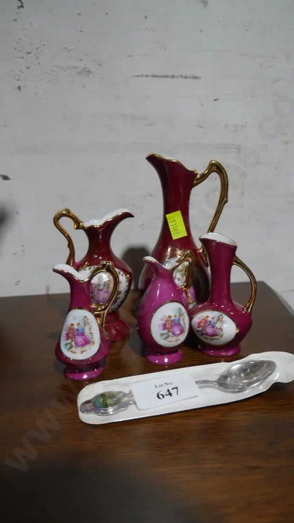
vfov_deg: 59.5
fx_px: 458
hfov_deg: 35.5
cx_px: 170
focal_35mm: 33
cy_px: 259
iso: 200
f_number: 3.6
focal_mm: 15
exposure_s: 1/60
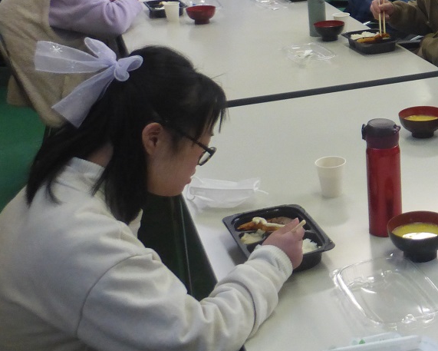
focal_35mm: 63
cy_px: 99
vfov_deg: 24.0
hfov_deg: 27.7
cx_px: 467
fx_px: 817
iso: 250
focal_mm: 4.3
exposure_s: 1/60
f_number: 3.3
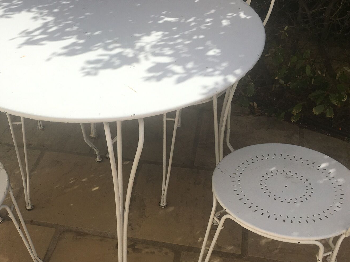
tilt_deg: -44.2
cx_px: 100
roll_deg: +4.8
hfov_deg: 41.2
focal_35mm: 45
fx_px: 455
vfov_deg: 31.6
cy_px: 197
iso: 25
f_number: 2.2
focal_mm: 4.15
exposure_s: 1/2747
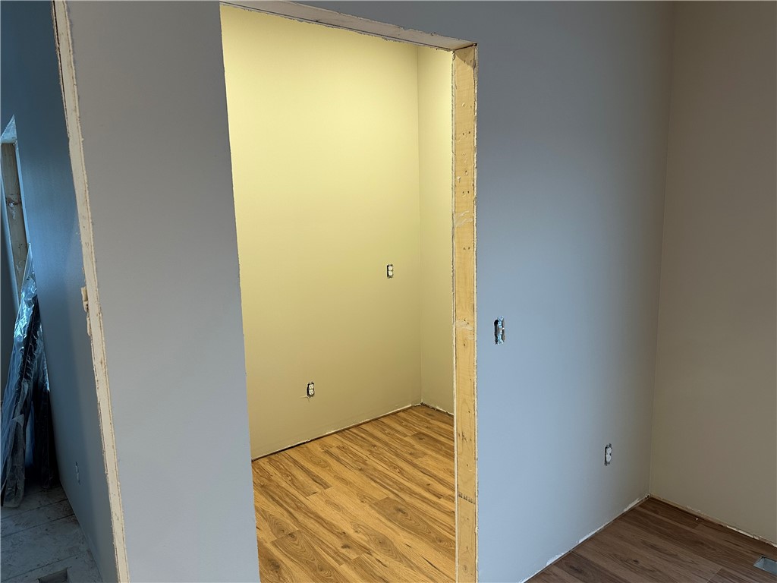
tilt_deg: -9.7
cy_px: 292
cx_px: 388
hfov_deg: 71.6
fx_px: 539
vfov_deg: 56.8
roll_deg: +1.7
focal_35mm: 24
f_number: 1.78
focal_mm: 6.86
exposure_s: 1/60
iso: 125
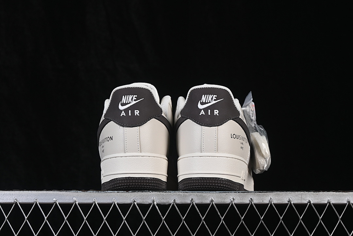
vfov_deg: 18.2
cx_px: 176
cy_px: 118
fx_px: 735
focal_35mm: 75
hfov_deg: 27.0
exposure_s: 1/80
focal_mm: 50
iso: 160
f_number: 8
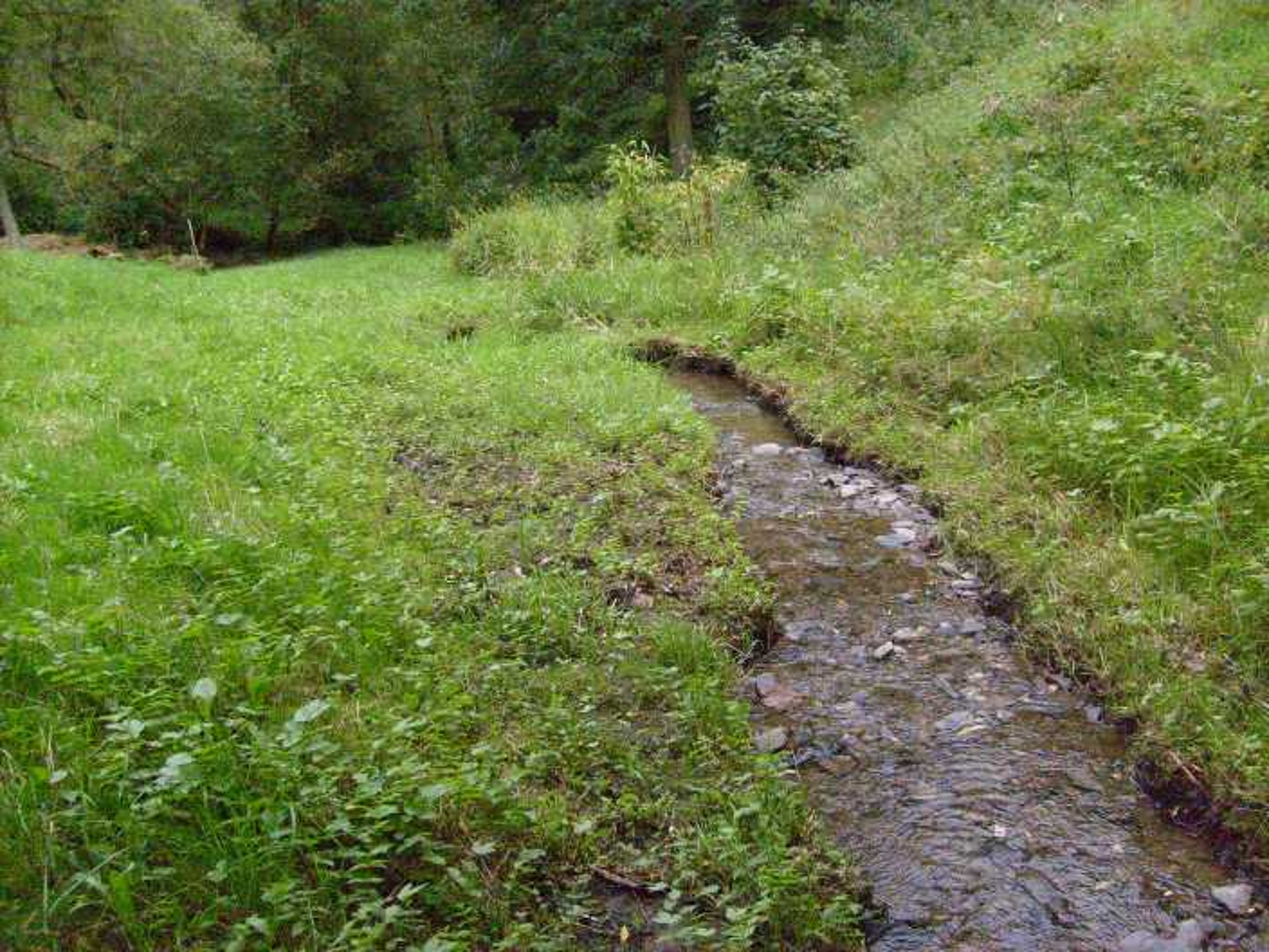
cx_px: 634
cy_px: 476
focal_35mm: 35
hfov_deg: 52.6
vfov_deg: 40.7
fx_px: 1283
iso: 400
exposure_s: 1/250
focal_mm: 5.8
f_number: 7.1
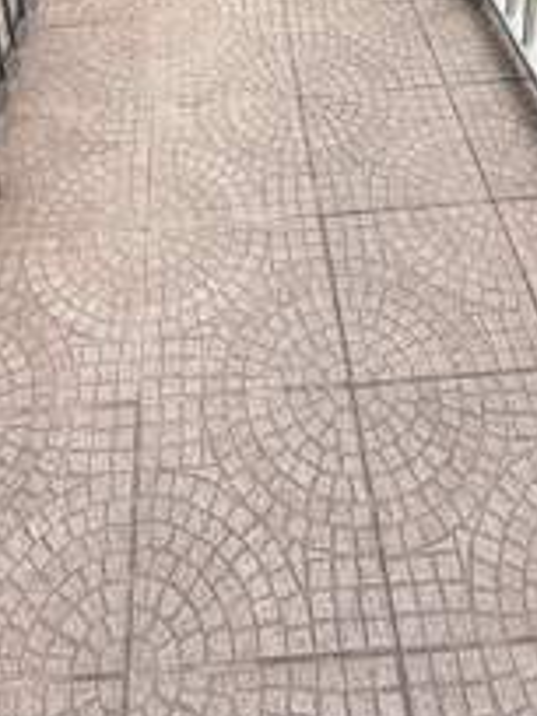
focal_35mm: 44
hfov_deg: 32.8
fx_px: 910
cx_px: 218
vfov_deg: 33.1
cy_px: -190
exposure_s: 1/351
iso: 50
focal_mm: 2.22
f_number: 2.2
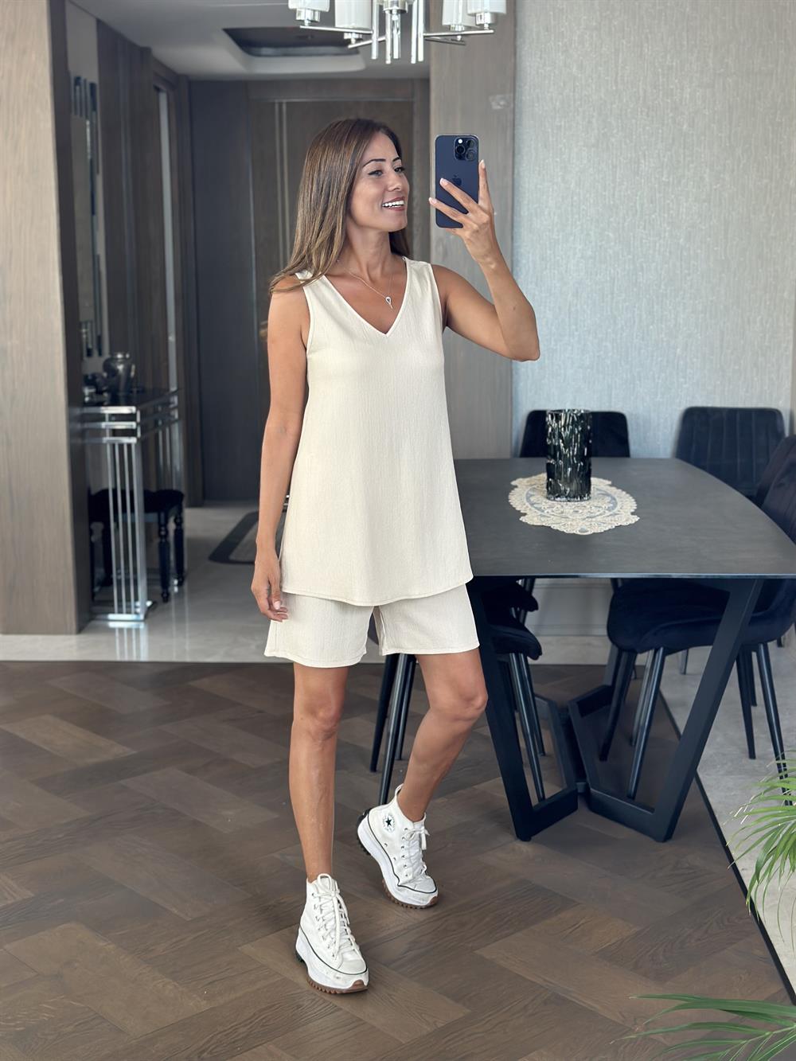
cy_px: 530
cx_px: 398
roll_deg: +1.0
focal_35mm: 48
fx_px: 1471
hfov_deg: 30.3
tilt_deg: -18.9
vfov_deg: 39.7
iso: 125
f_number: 1.78
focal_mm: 6.86
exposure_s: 1/75
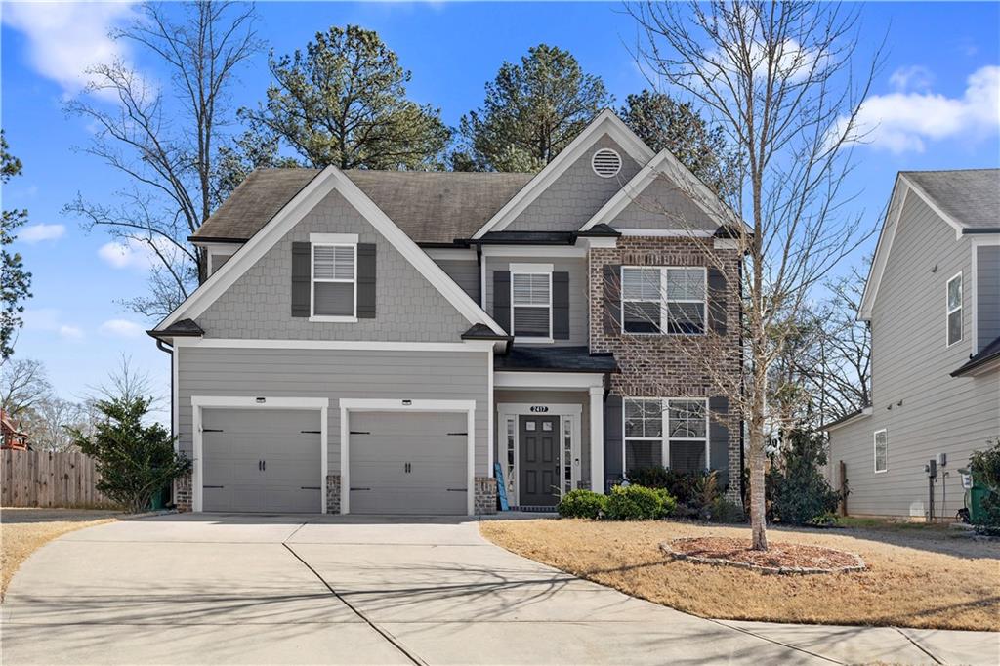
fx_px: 833
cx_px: 500
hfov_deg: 61.9
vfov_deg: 43.6
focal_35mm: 30
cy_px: 333
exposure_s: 1/50
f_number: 7.1
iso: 160
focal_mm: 30
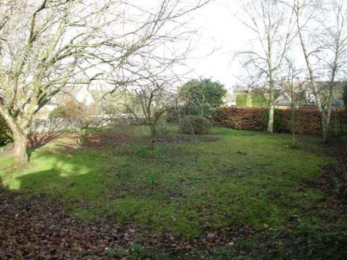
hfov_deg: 51.4
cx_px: 174
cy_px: 130
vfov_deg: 39.6
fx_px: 361
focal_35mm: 36
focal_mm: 7.5
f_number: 3.8
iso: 64
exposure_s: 1/116
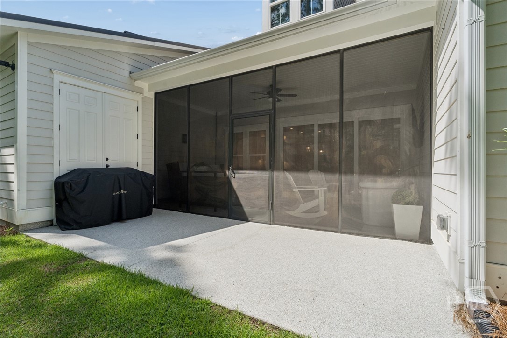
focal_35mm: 18
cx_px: 254
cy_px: 169
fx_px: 253
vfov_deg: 67.4
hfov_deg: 90.0
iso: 1000
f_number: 10
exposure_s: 1/800
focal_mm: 18
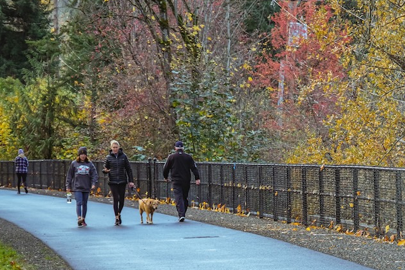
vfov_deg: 5.5
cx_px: 279
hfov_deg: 8.3
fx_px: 2800
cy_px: 175
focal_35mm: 249
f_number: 5.6
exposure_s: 1/250
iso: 500
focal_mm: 116.1
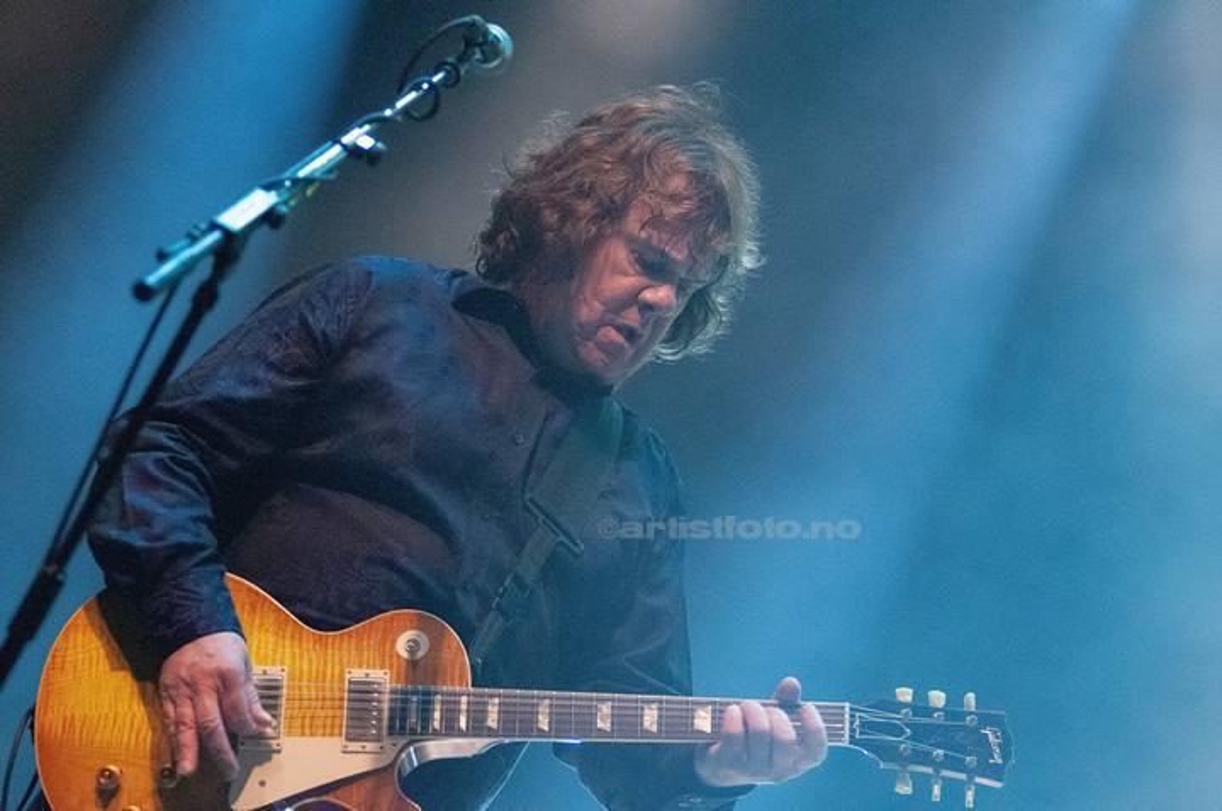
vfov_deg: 7.3
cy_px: 406
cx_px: 611
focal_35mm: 188
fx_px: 6356
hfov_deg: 11.0
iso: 2000
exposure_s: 1/250
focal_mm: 125
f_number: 2.8
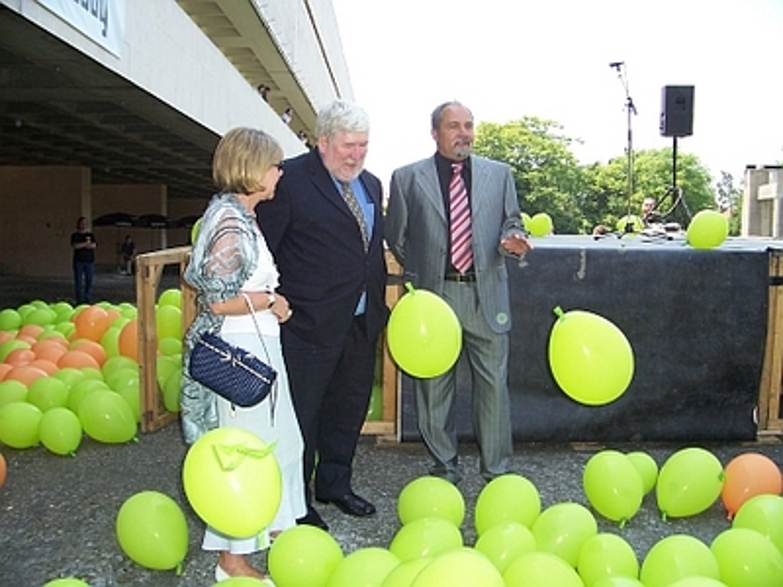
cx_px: 392
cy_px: 294
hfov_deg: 54.0
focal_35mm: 34
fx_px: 769
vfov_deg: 41.8
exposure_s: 1/350
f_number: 2.7
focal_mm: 5.6
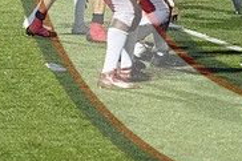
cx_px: 306
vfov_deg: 4.1
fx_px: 2250
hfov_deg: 6.1
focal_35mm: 335
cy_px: -37
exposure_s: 1/3200
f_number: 2.8
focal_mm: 70
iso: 36000
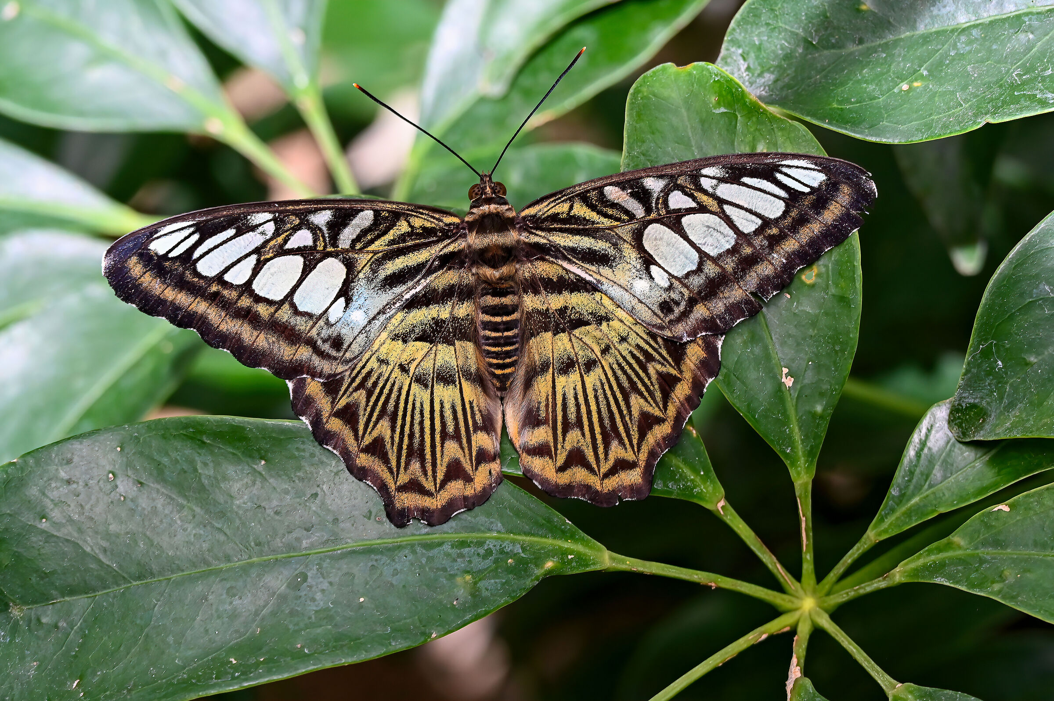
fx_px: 5852
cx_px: 527
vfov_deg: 6.9
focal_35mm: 200
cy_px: 350
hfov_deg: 10.3
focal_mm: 200
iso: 800
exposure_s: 1/25
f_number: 14
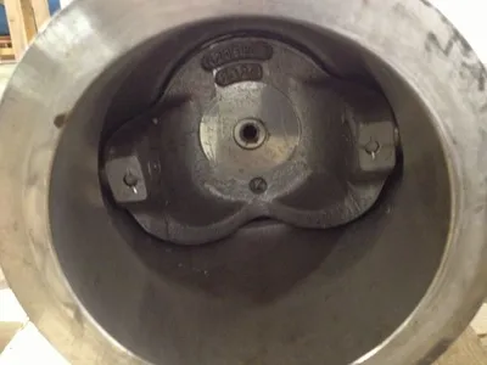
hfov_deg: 52.6
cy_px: 182
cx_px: 244
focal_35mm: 35
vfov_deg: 40.7
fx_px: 492
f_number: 2.4
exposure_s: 1/15
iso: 500
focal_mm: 4.28
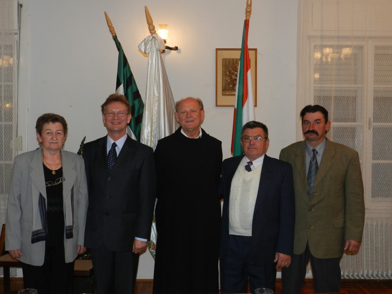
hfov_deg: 49.0
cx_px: 196
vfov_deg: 37.7
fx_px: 430
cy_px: 147
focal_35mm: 38
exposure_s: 1/30
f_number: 4
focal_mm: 6.7
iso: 200
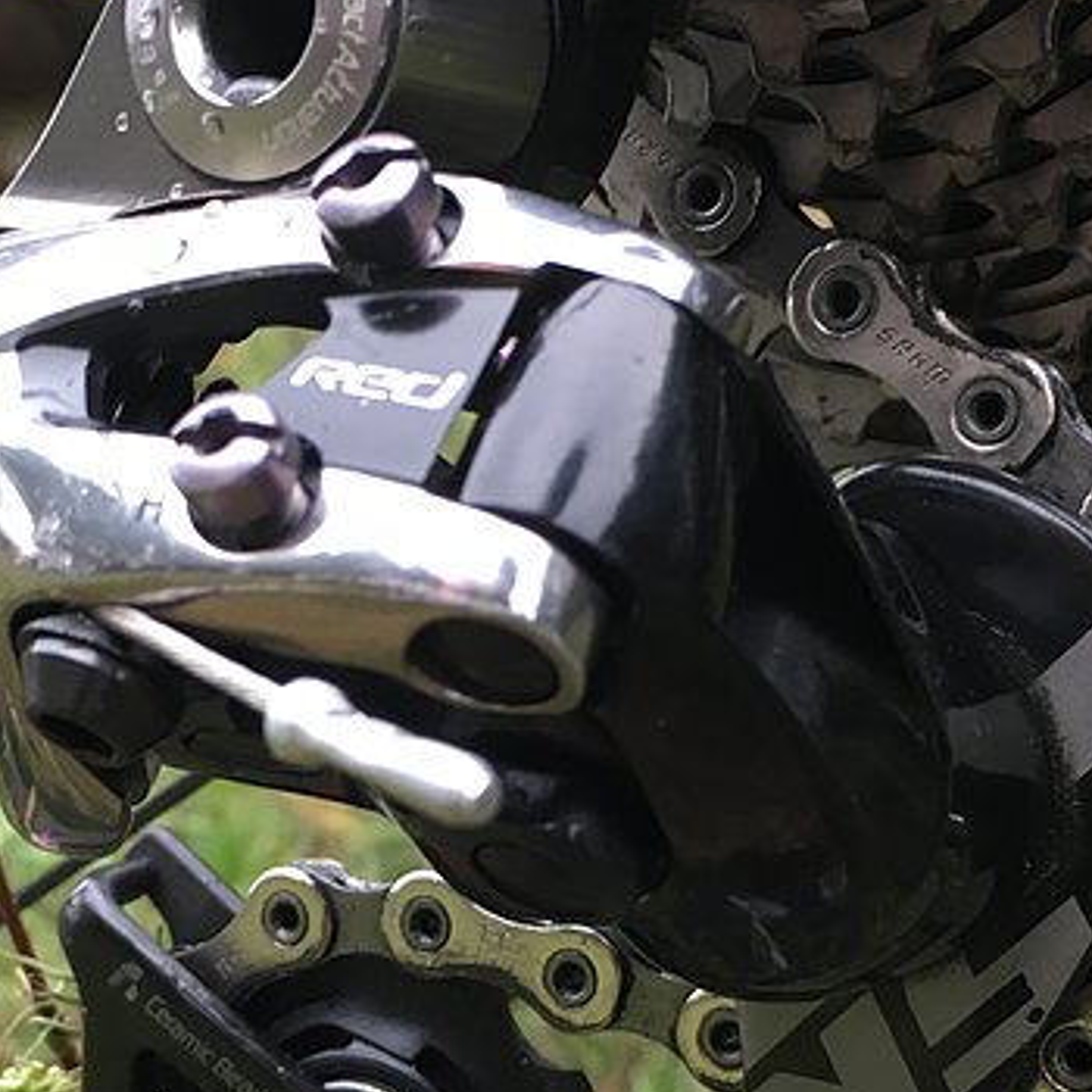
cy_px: 816
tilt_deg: -9.6
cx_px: 406
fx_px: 2356
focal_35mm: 66
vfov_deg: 25.8
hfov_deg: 26.0
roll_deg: -0.8
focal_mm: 4.15
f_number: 2.2
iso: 100
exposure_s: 1/33
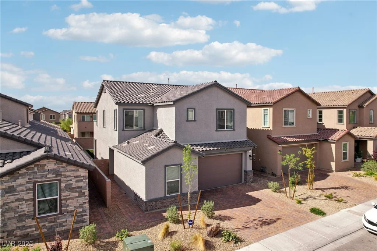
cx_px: 188
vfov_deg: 57.2
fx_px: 230
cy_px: 126
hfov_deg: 78.6
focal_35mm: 22
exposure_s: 1/1600
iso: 120
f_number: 2.8
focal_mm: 8.4
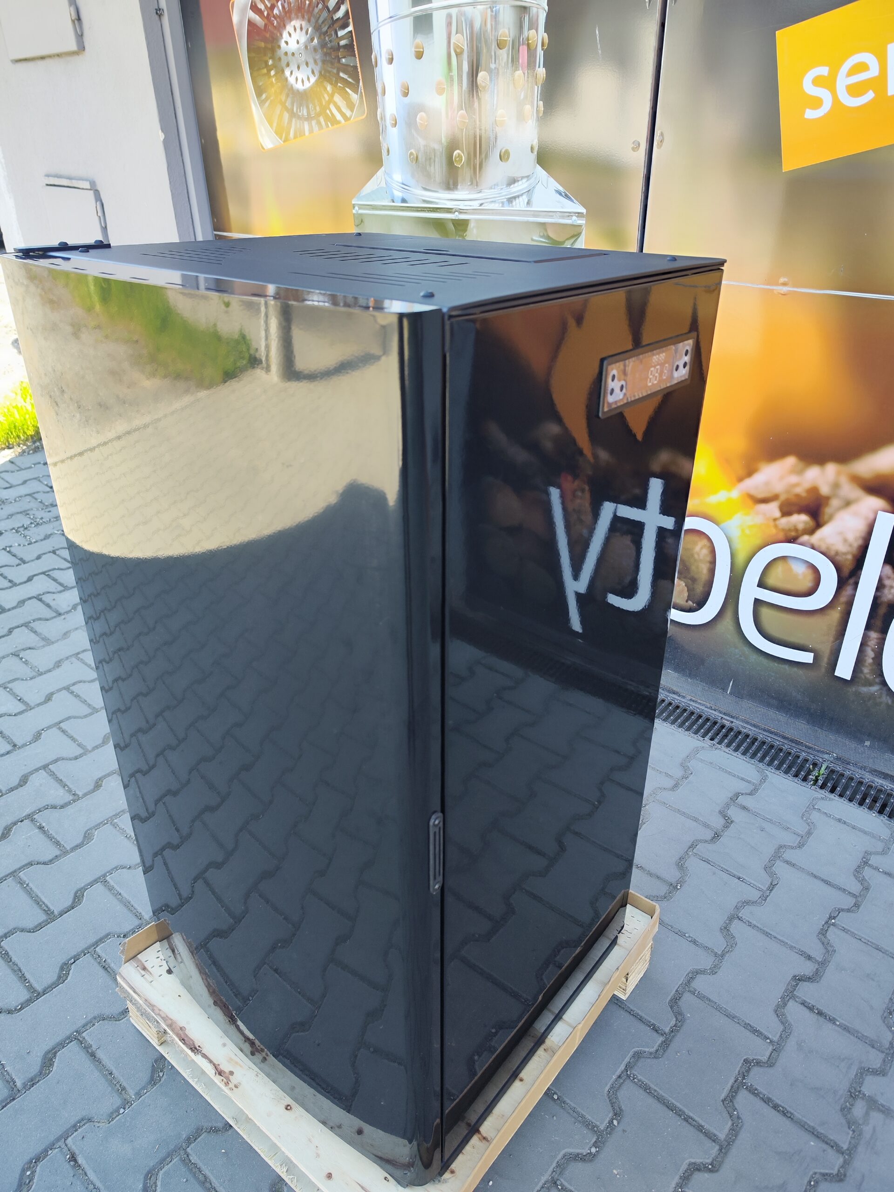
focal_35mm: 23
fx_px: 792
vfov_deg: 73.9
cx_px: 447
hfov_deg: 58.9
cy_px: 596
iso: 52
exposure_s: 1/100
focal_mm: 7.01
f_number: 1.69
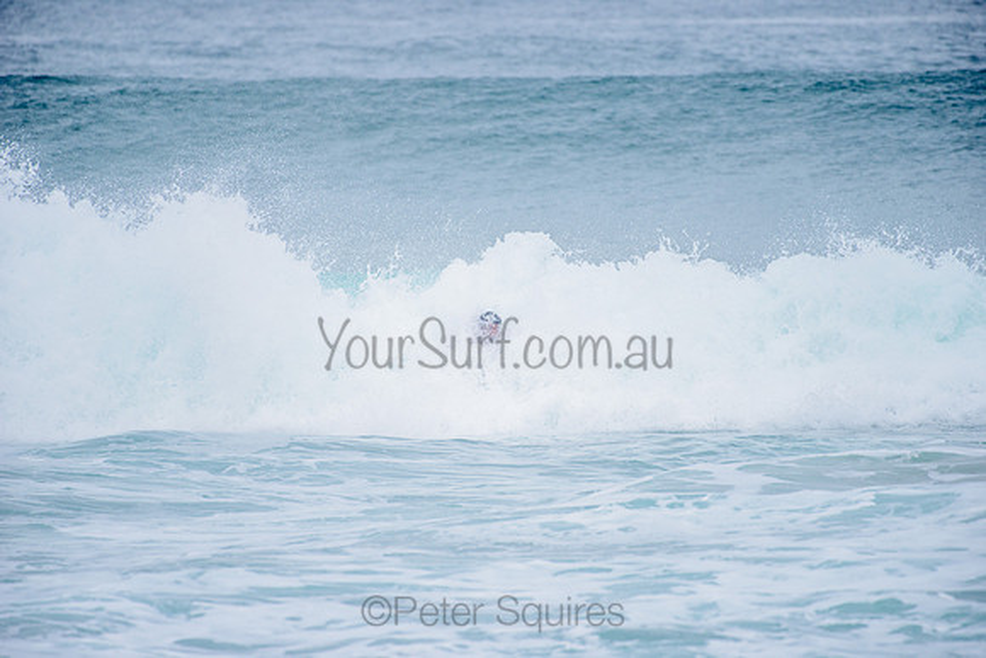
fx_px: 13697
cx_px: 493
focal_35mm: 500
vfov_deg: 2.8
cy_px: 329
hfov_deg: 4.1
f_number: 5.6
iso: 320
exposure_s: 1/2000
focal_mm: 500
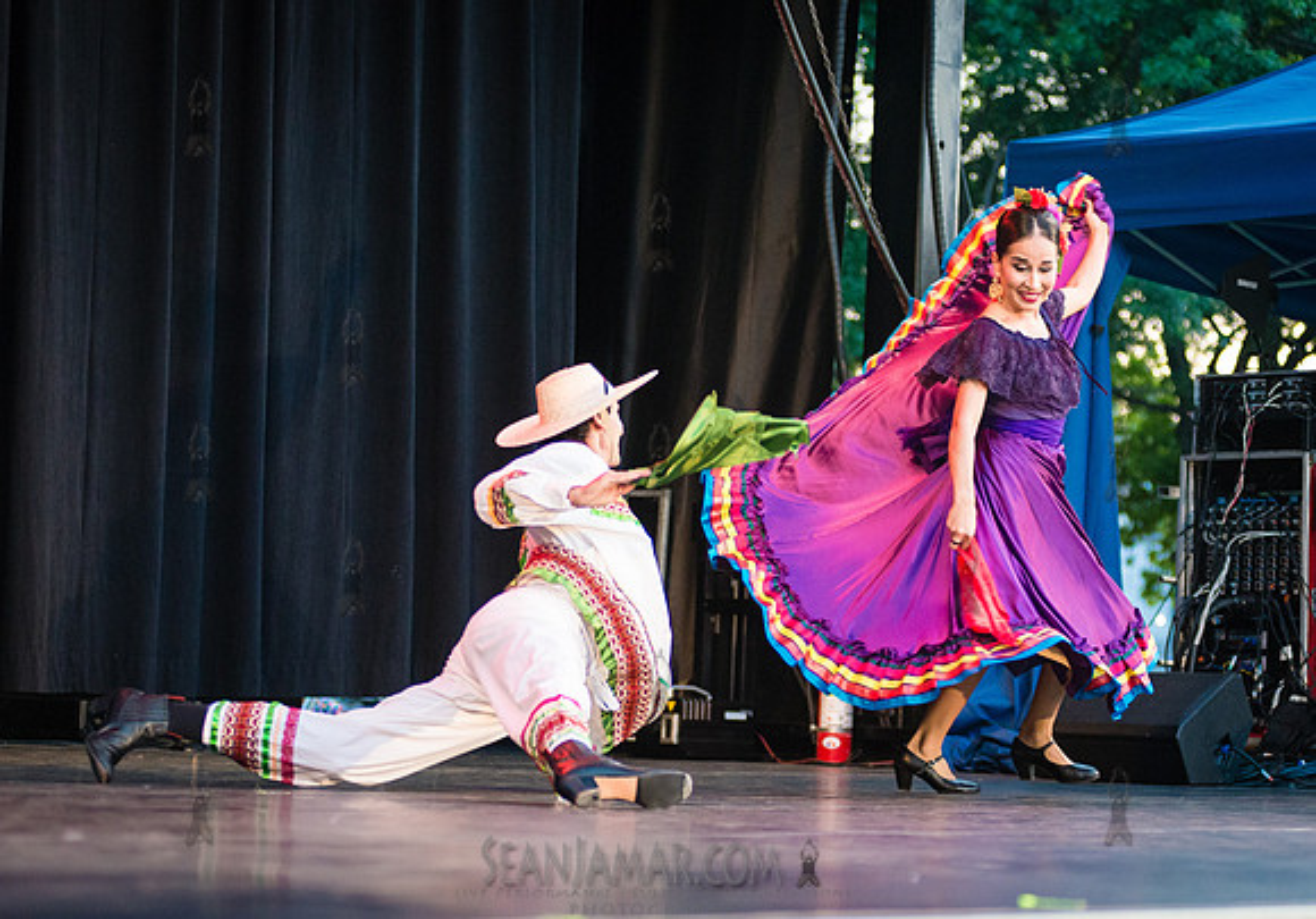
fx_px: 3410
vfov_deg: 15.3
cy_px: 511
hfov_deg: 21.8
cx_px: 650
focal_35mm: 92
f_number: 2.8
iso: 4000
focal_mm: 80
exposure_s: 1/800
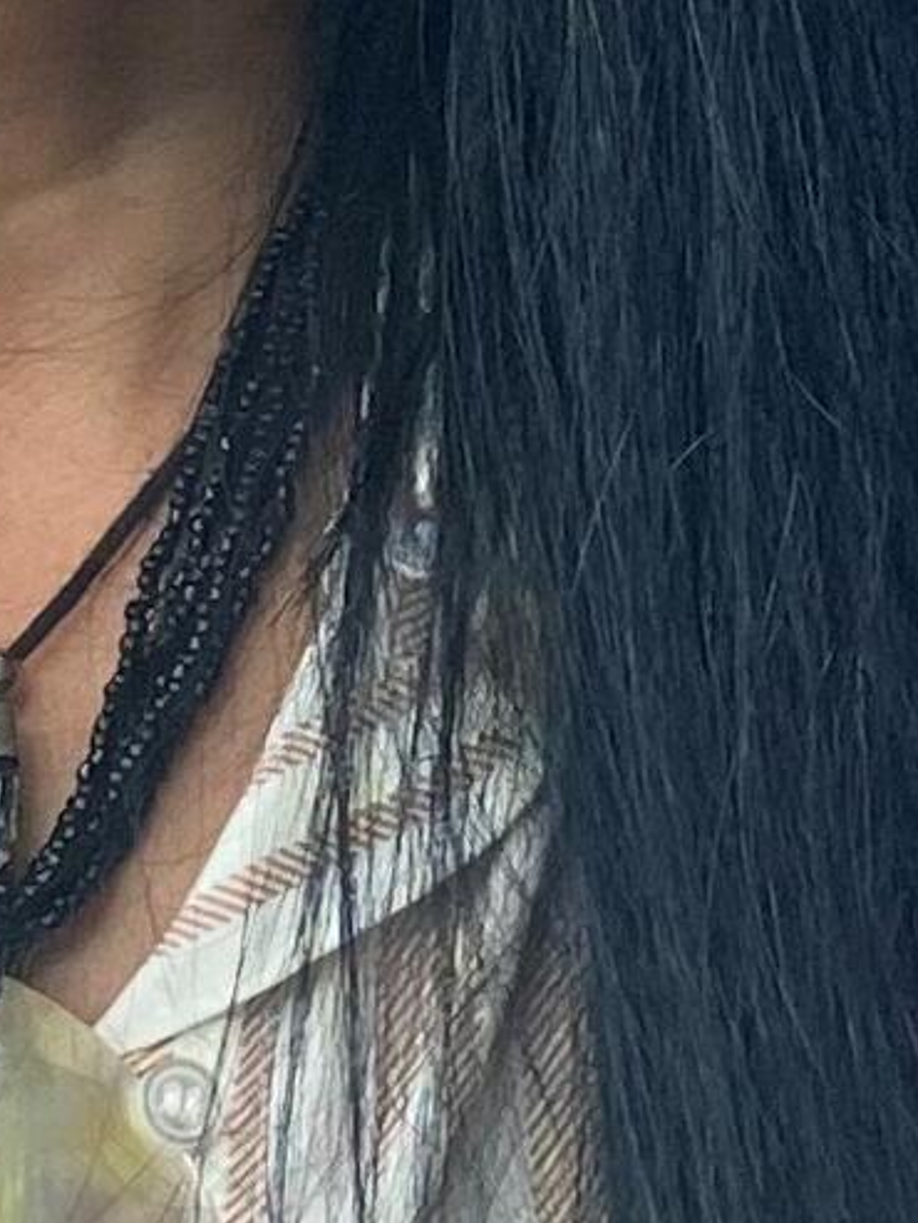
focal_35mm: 90
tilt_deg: -9.0
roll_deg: +2.9
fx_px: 3181
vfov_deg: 19.8
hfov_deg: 15.8
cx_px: -194
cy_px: -407
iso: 125
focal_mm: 4.25
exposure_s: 1/60
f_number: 1.8
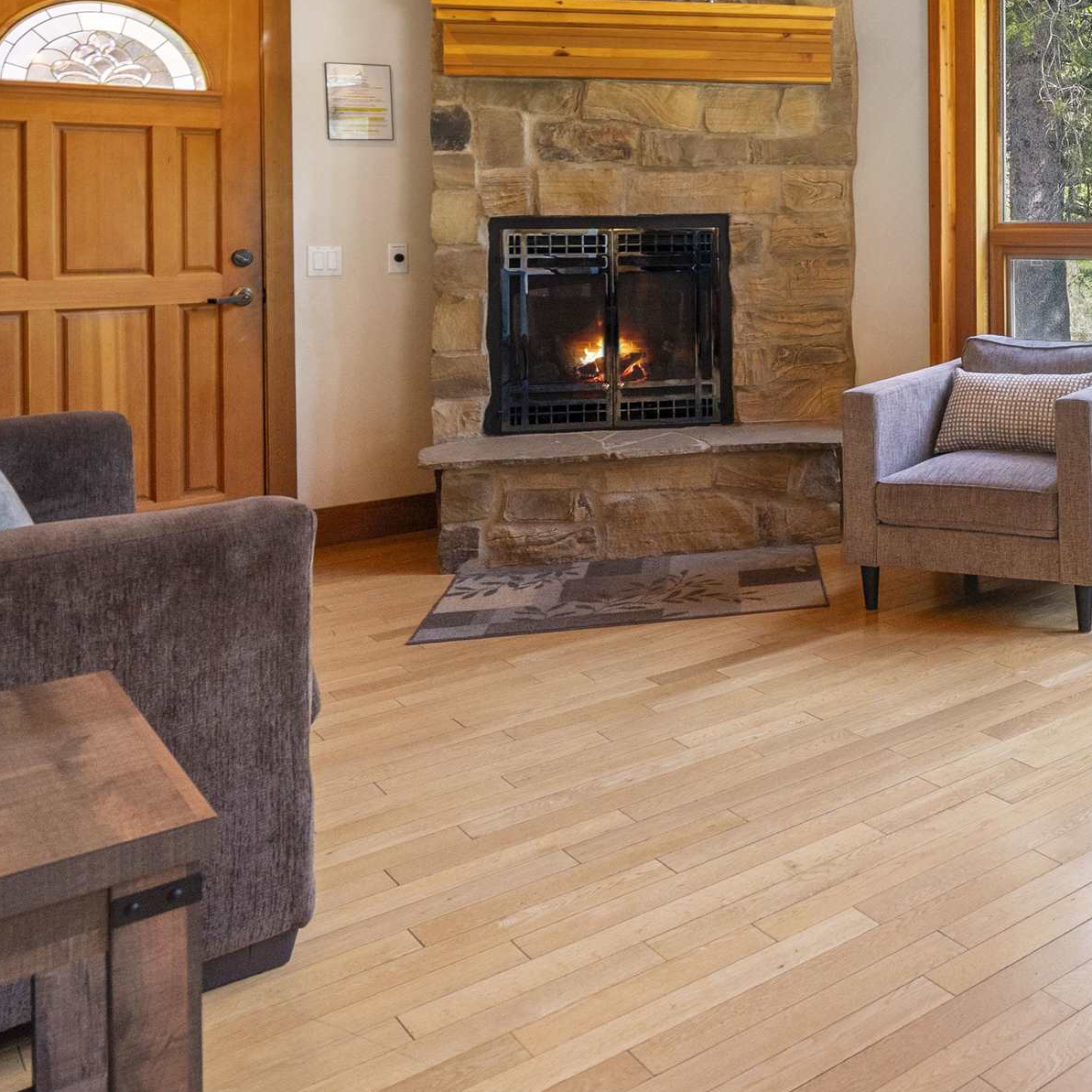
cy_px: 267
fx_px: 1249
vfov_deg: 45.5
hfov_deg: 41.0
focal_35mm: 35
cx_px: 1100
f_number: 7.1
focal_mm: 16
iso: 400
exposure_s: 1/20
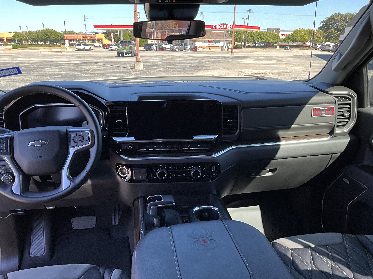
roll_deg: -1.0
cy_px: 140
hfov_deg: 61.7
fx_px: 312
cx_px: 186
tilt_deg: -17.8
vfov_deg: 48.2
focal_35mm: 29
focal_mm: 3
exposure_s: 1/147
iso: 20
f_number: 1.8
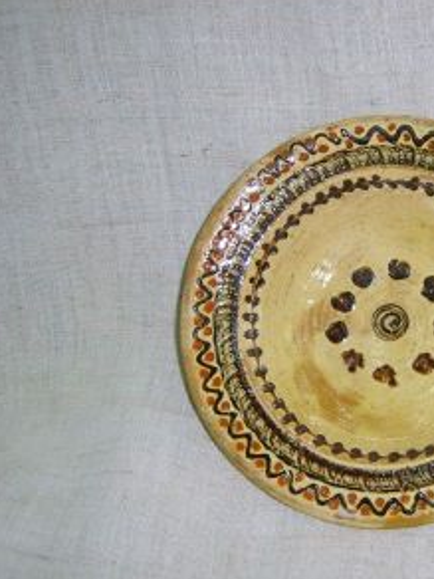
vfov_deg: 36.8
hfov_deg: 27.1
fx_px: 869
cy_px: 290
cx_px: 386
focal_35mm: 52
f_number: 2.8
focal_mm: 7.8
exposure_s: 1/30
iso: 50
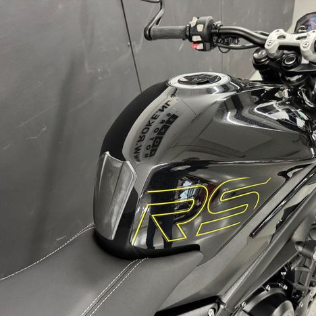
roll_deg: +4.0
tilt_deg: -41.7
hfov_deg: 54.5
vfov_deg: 55.6
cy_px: 161
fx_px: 300
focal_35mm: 29
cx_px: 211
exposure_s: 1/60
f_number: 1.78
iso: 640
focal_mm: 6.76
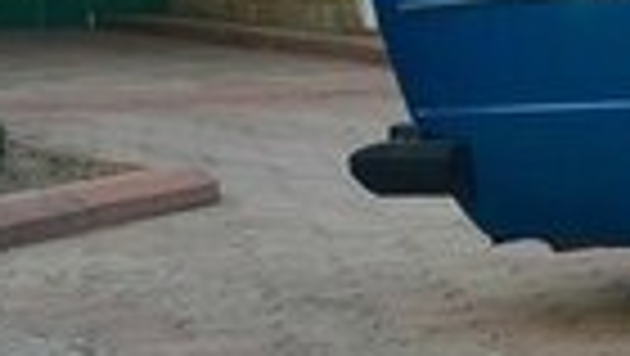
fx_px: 2491
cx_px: 1458
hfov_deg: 12.0
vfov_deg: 8.1
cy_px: 327
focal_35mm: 149
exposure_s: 1/100
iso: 25
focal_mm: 4.15
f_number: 2.2
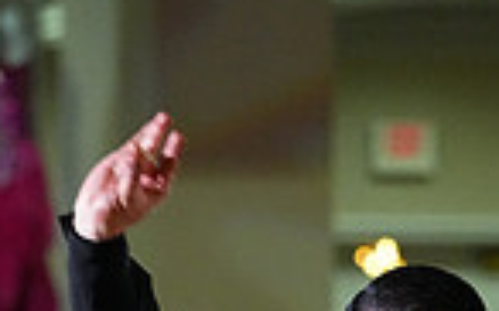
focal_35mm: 715
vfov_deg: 1.8
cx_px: 138
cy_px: 967
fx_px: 9716
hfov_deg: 2.9
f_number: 5
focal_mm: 177
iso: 8000
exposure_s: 1/400
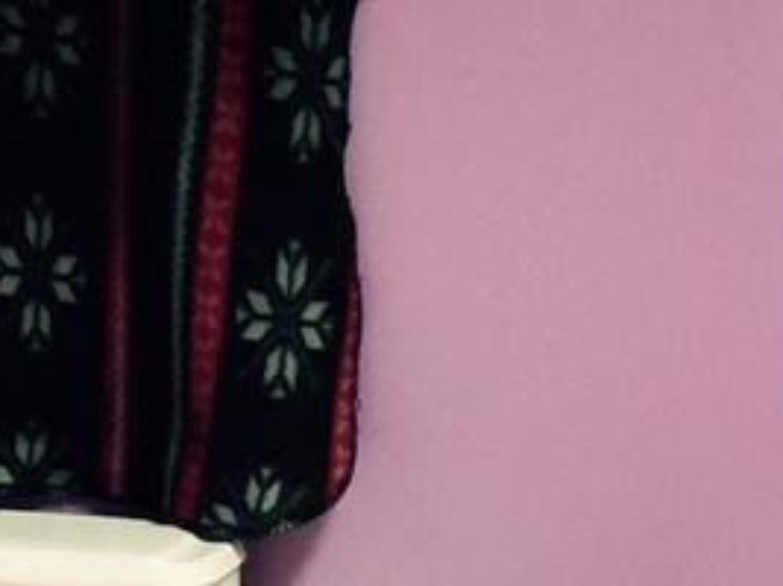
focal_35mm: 139
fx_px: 3143
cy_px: 1125
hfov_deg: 12.9
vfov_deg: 10.0
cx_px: 1390
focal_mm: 4.15
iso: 32
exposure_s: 1/30
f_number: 2.2
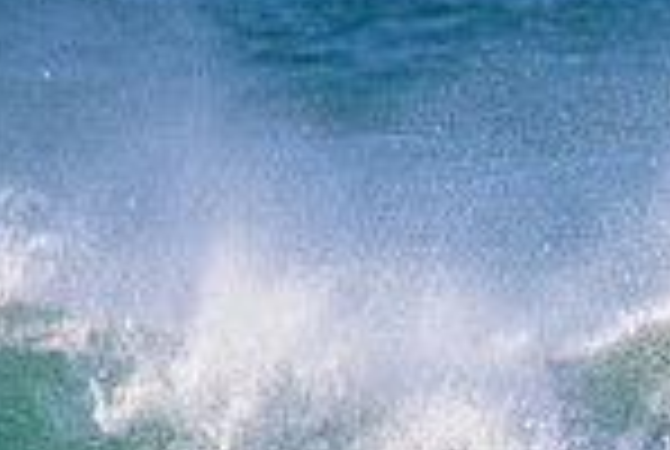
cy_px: 659
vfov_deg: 0.4
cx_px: 845
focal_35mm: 3106
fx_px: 57921
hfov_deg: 0.7
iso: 2500
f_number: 11
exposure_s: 1/2000
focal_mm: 800
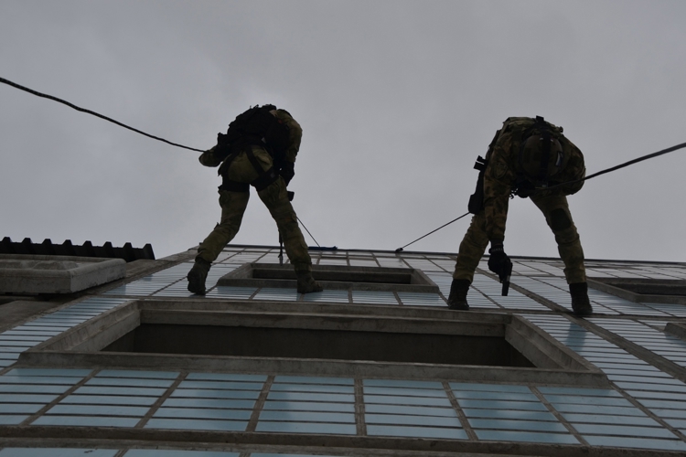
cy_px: 228
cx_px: 343
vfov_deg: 29.9
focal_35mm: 45
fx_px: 857
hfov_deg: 43.6
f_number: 6.3
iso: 100
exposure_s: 1/160
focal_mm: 30
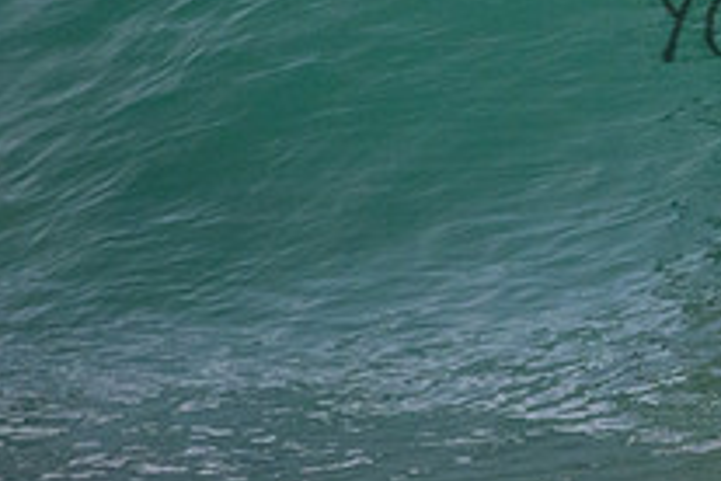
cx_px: 1020
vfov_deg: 0.5
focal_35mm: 2503
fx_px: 50126
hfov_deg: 0.8
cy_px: -94
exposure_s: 1/1600
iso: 4000
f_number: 11
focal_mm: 800
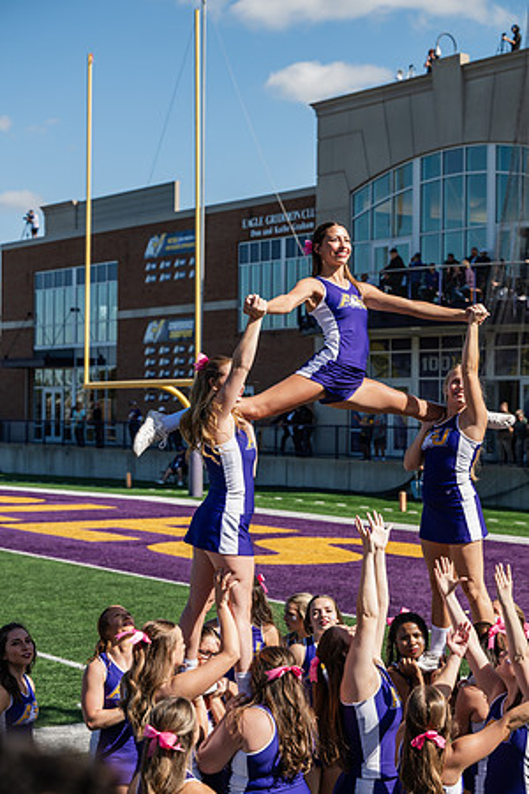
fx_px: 1543
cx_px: 264
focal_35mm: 70
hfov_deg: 19.5
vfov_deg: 28.8
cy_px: 397
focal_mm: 70
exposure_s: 1/1250
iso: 160
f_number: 4.5
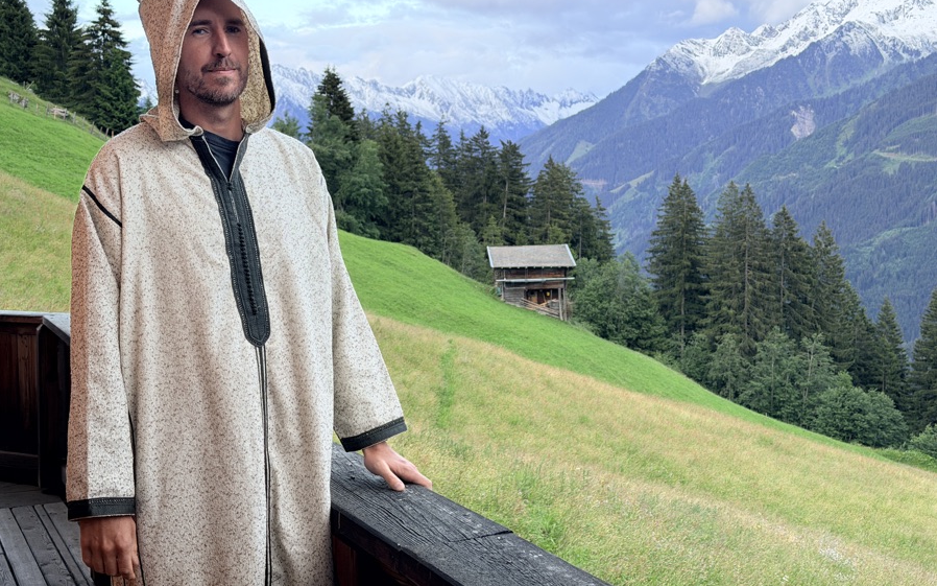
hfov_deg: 39.6
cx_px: 468
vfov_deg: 25.3
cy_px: 272
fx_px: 1302
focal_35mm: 51
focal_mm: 6.76
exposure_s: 1/118
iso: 200
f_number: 1.78
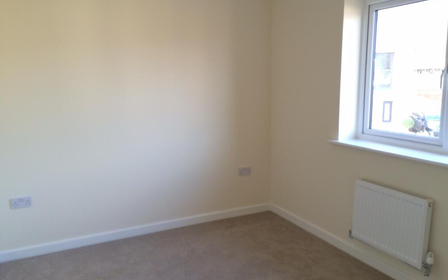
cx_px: 223
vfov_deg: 40.6
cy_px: 138
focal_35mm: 31
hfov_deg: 61.2
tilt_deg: -9.0
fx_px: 379
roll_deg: +1.5
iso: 40
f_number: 2.2
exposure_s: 1/33
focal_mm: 4.15
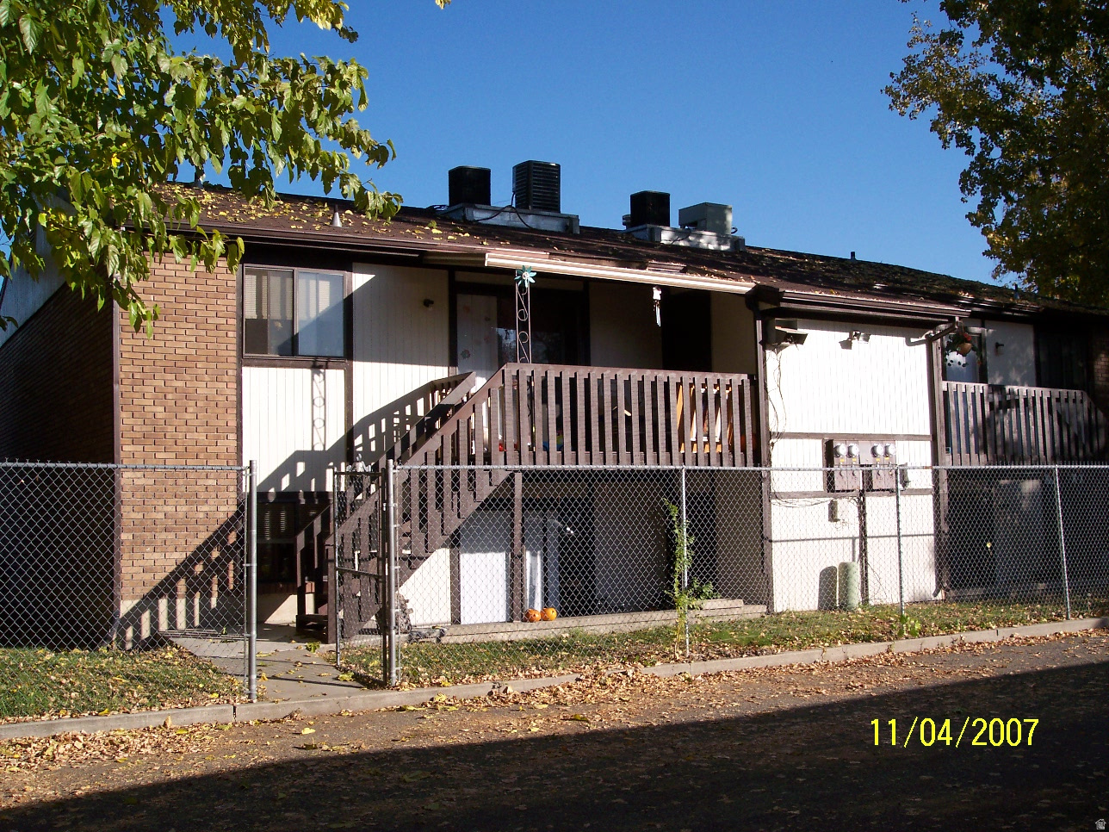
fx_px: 1217
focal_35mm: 38
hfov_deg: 49.0
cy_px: 416
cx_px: 554
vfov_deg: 37.7
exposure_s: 1/500
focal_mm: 8
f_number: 4.8
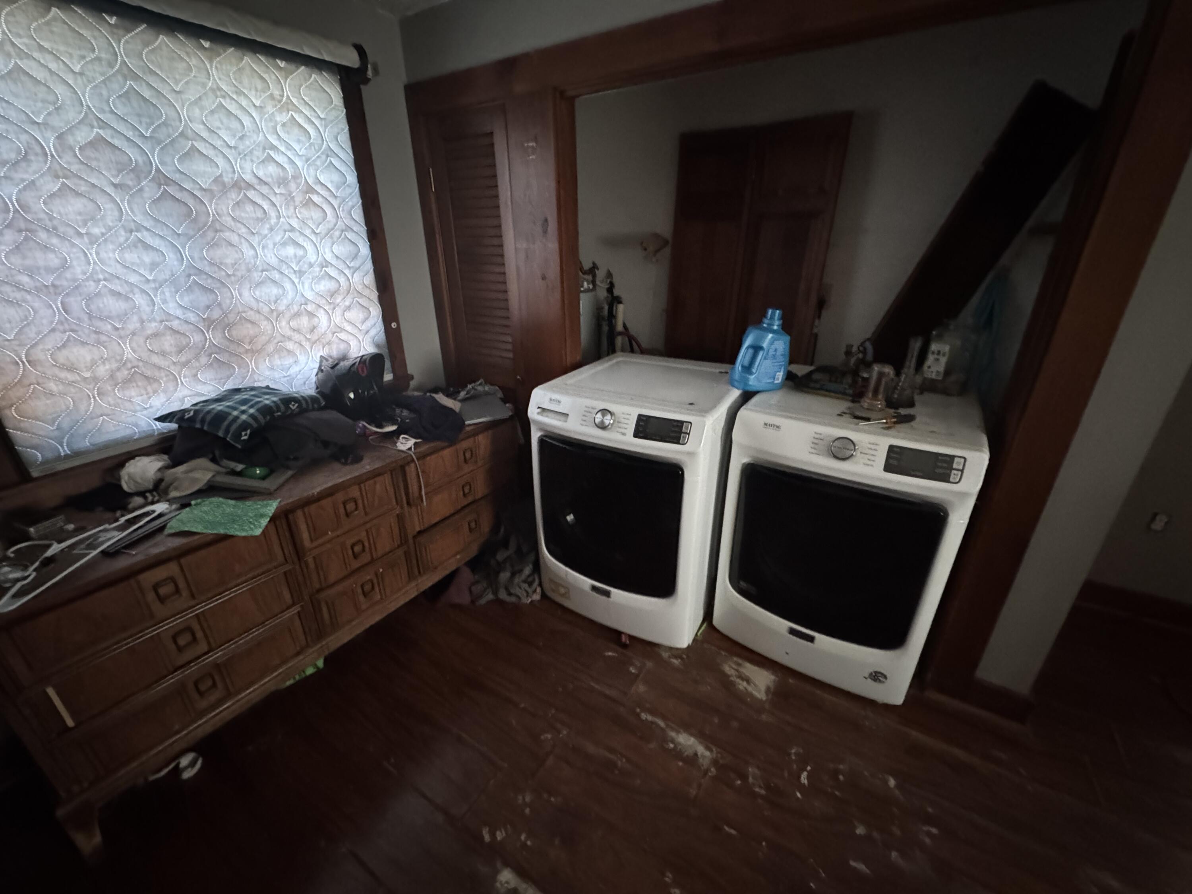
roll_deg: +1.2
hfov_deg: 102.1
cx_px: 596
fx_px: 482
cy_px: 447
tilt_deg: -24.0
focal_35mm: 14
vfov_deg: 85.7
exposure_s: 1/30
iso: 2000
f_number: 2.2
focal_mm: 2.22
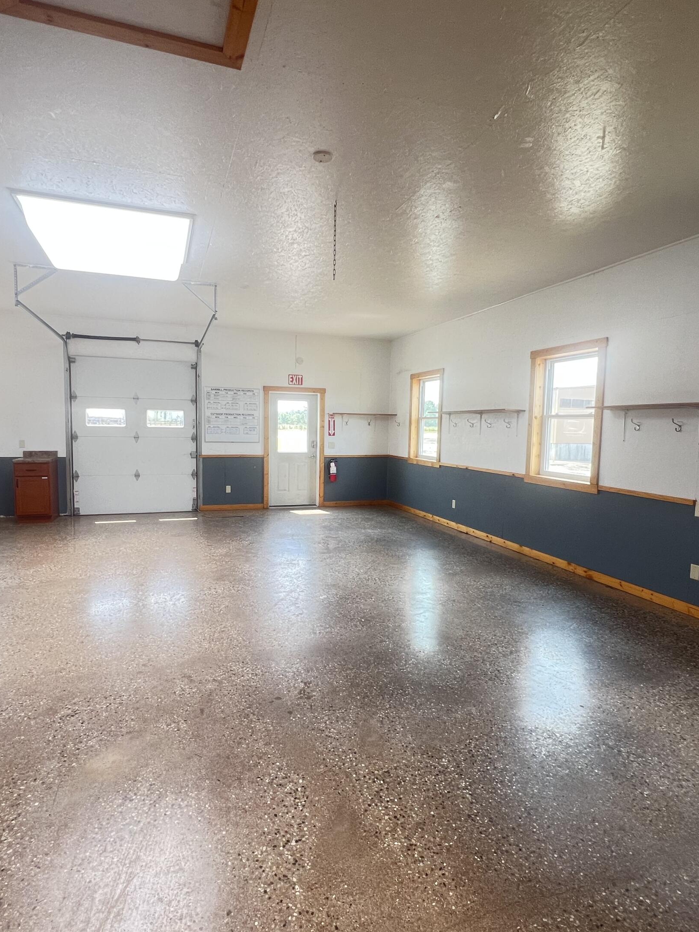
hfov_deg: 71.6
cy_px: 468
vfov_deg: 87.8
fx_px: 485
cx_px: 341
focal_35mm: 18
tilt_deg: -4.9
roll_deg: +0.2
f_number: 1.8
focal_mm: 1.57
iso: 100
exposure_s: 1/99
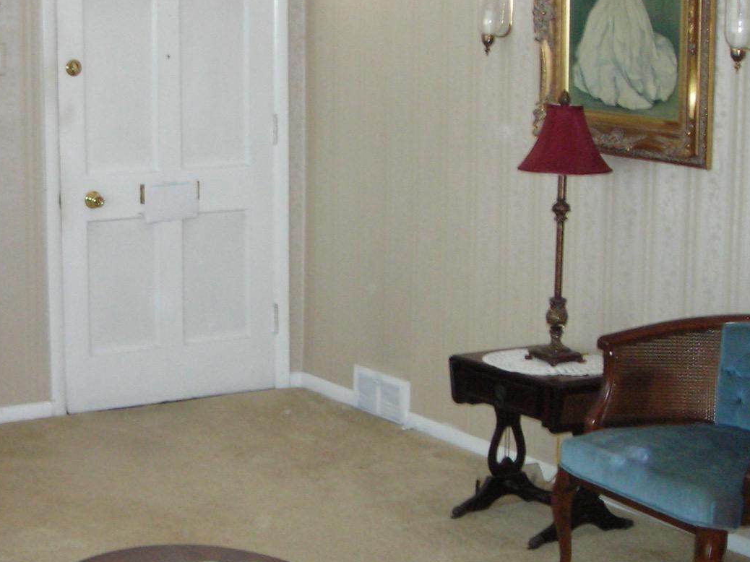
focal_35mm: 75
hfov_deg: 25.7
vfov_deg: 19.6
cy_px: 240
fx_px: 1625
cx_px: 187
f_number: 3.2
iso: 200
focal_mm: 6.3
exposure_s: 1/19.2
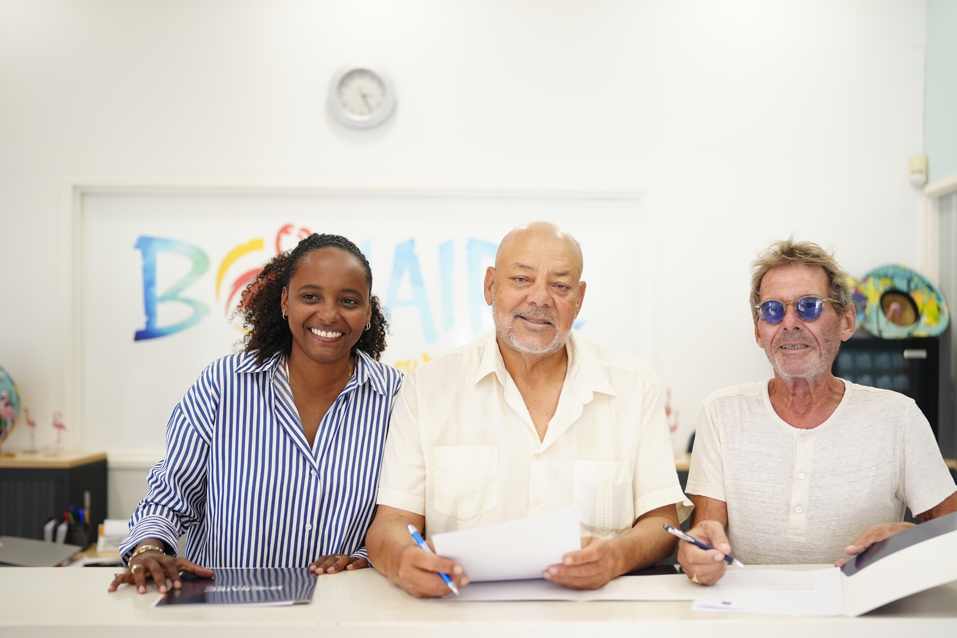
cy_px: 380
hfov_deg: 43.5
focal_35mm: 45
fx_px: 1196
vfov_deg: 29.8
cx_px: 543
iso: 320
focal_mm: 35
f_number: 1.4
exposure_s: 1/112
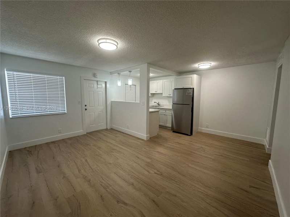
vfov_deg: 85.7
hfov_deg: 102.1
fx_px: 117
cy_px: 108
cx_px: 145
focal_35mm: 14
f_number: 2.2
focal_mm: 2.22
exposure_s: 1/120
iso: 125
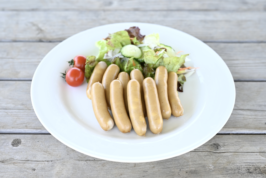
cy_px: 89
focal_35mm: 40
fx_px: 296
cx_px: 133
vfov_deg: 33.4
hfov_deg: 48.4
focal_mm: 40
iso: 500
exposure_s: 1/400
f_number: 4.5
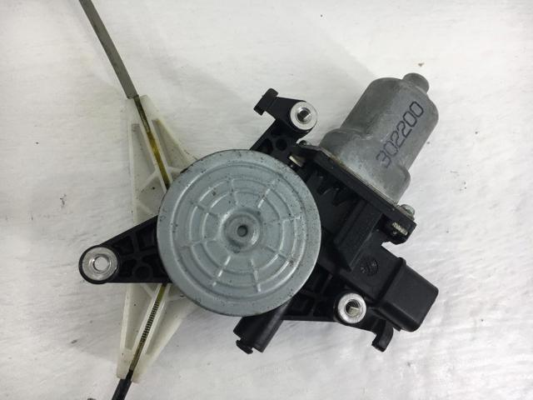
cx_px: 266
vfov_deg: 48.2
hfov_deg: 61.7
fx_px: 447
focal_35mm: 29
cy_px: 200
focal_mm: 4.15
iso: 40
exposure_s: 1/100
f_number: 2.2
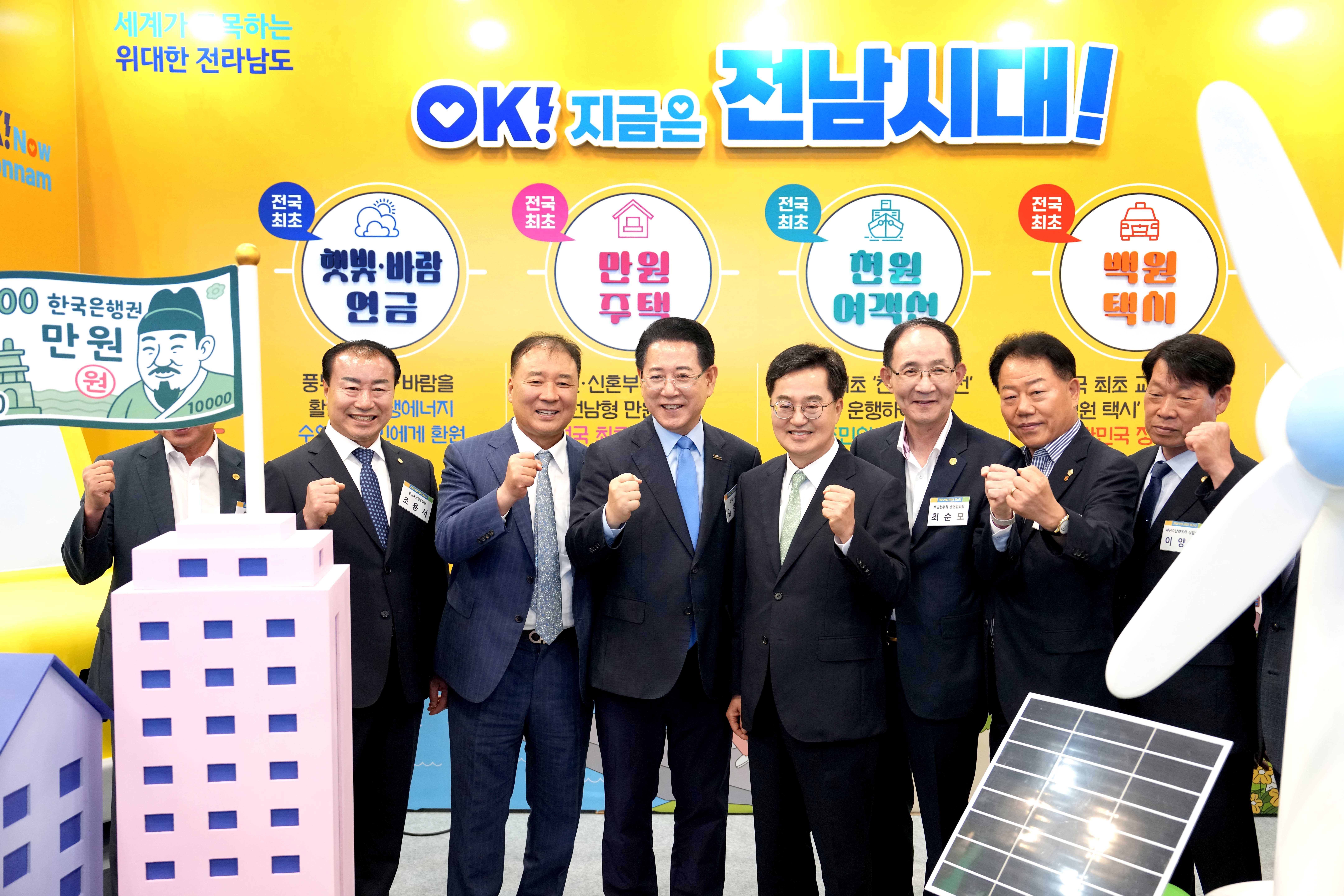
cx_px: 672
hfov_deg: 54.4
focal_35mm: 35
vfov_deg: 37.9
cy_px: 448
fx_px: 1307
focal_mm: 35
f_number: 3.2
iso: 2500
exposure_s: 1/200
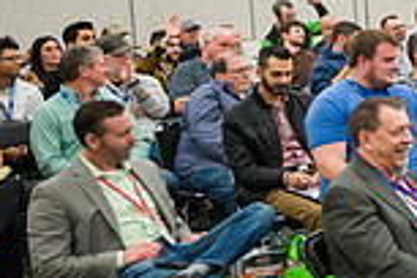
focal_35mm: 91
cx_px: 763
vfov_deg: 14.9
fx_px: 1054
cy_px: 38
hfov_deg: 17.7
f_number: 3.2
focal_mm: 24
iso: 3200
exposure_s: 1/800
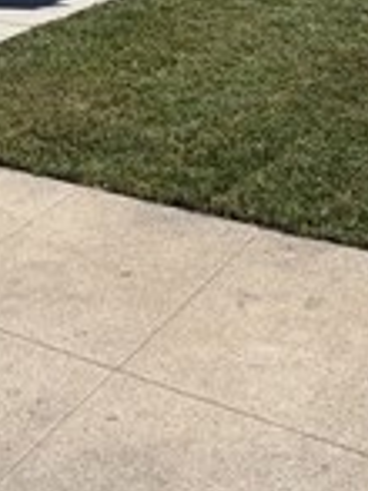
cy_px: -274
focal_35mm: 61
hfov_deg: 23.6
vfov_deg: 23.9
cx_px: 298
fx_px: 866
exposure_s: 1/928
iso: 20
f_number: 2.2
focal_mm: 2.22
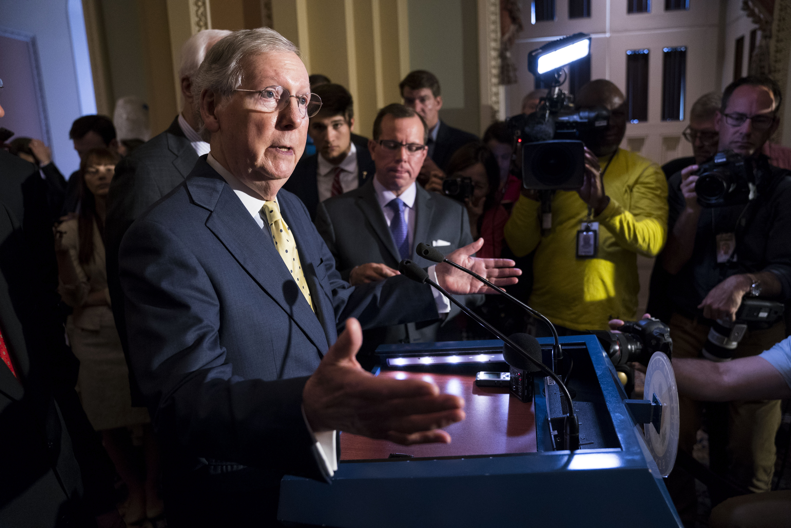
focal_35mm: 24
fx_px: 527
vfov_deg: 53.1
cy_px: 264
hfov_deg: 73.7
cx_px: 396
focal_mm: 24
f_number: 2.8
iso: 3200
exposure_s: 1/250
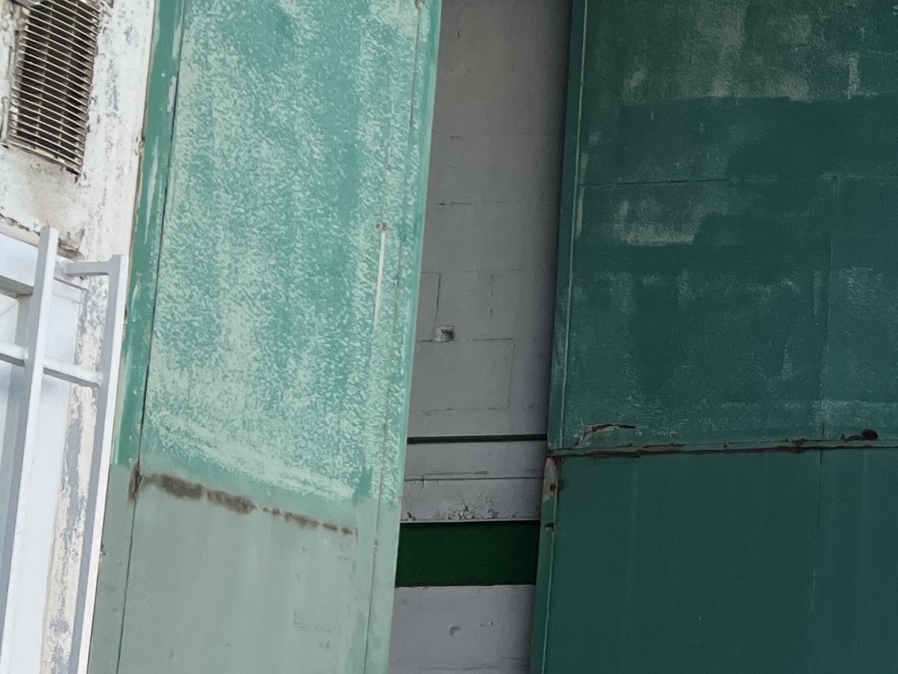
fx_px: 2257
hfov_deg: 19.2
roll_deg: -0.3
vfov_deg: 16.8
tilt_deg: +9.3
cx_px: 1404
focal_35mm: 87
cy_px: 567
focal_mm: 5.1
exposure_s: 1/2410
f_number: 1.6
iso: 50
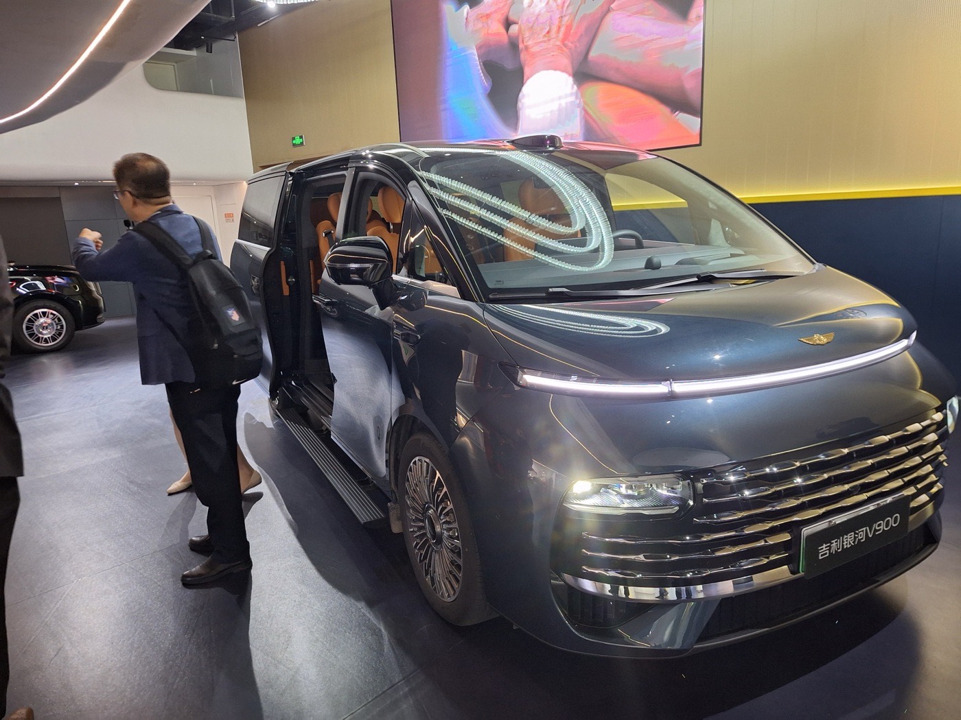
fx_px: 639
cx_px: 480
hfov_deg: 73.9
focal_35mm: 23
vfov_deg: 58.9
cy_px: 360
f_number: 1.8
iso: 250
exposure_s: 1/25
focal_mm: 5.54
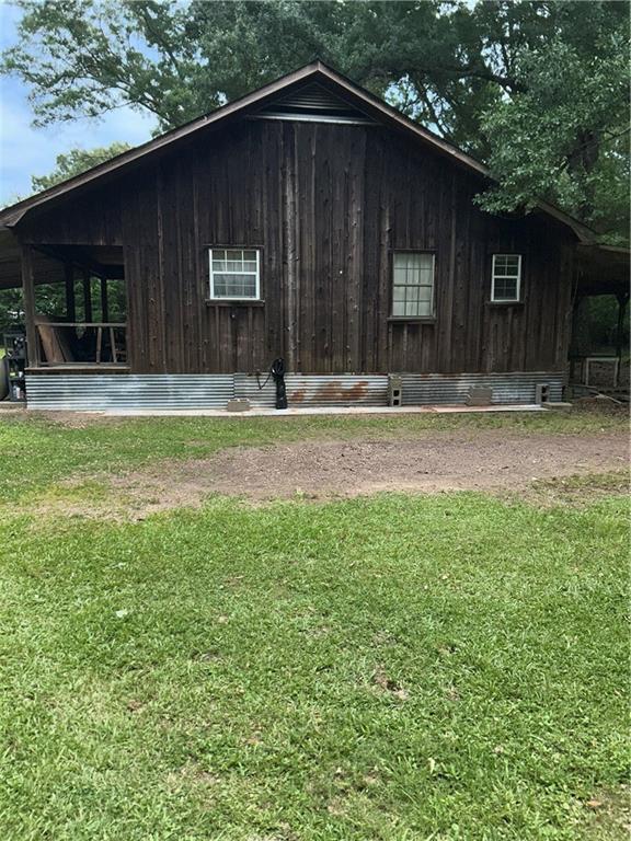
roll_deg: +0.5
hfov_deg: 53.1
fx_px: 632
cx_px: 316
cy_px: 420
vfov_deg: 67.3
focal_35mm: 26
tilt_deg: -9.2
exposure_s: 1/4831
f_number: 1.5
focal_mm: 5.7
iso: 32
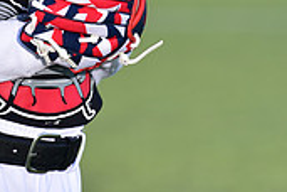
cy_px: -118
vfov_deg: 2.0
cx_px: -13
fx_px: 5405
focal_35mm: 678
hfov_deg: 3.0
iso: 80
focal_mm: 200
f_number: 5
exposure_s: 1/200
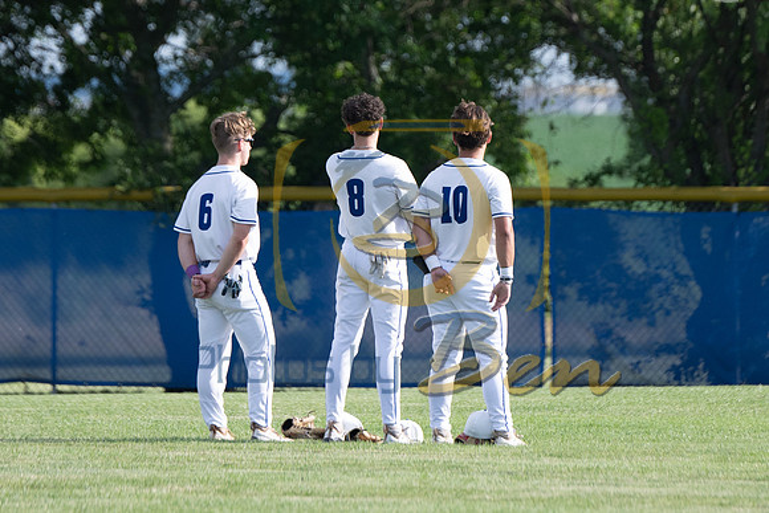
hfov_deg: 3.6
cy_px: 51
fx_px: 12273
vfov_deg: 2.4
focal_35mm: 574
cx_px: 362
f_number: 2.8
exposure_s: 1/2000
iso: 200
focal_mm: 200
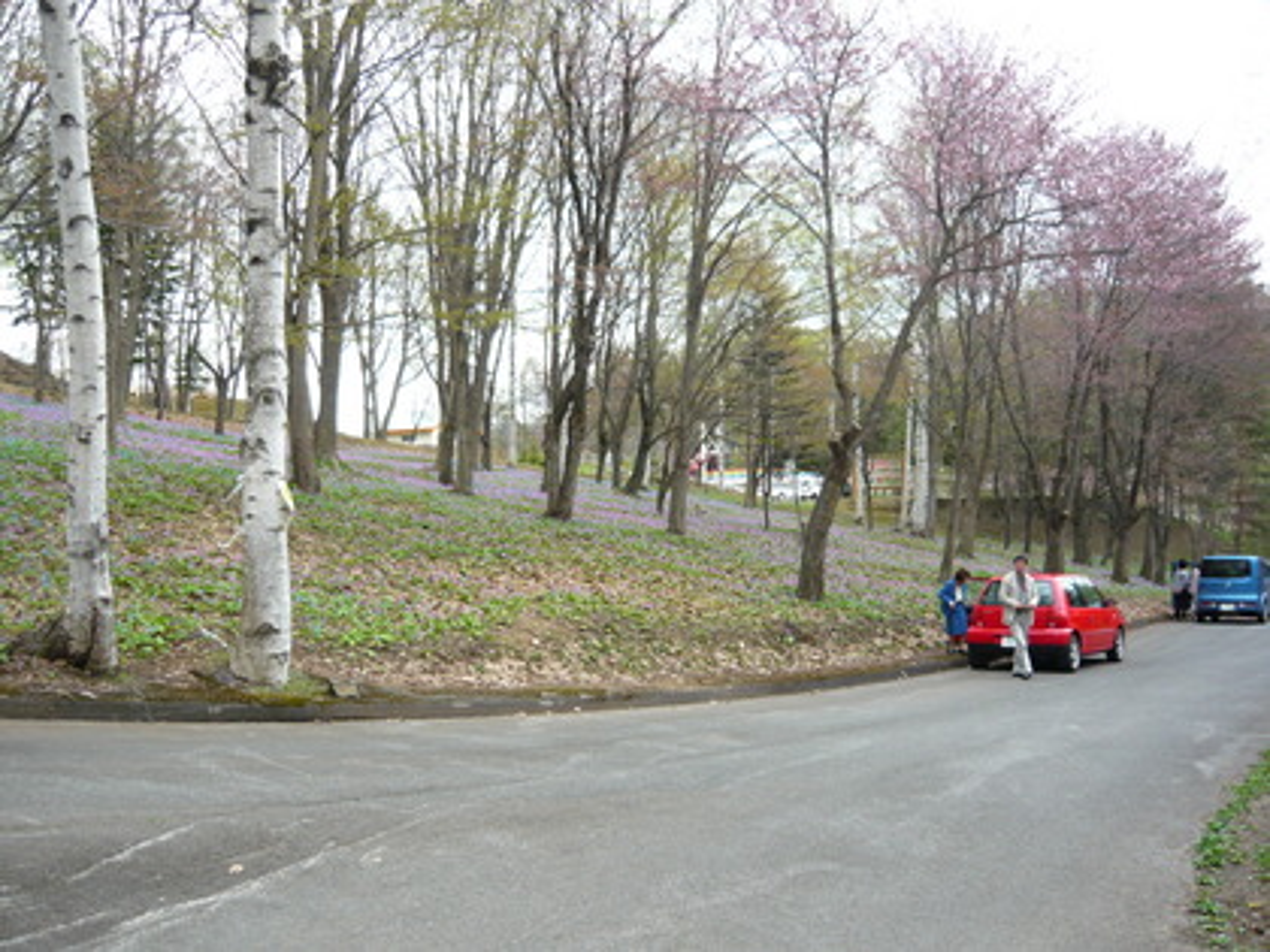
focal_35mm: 33
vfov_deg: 42.9
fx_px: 1211
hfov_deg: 55.4
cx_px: 635
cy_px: 476
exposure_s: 1/200
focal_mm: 5.5
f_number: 2.8
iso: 100
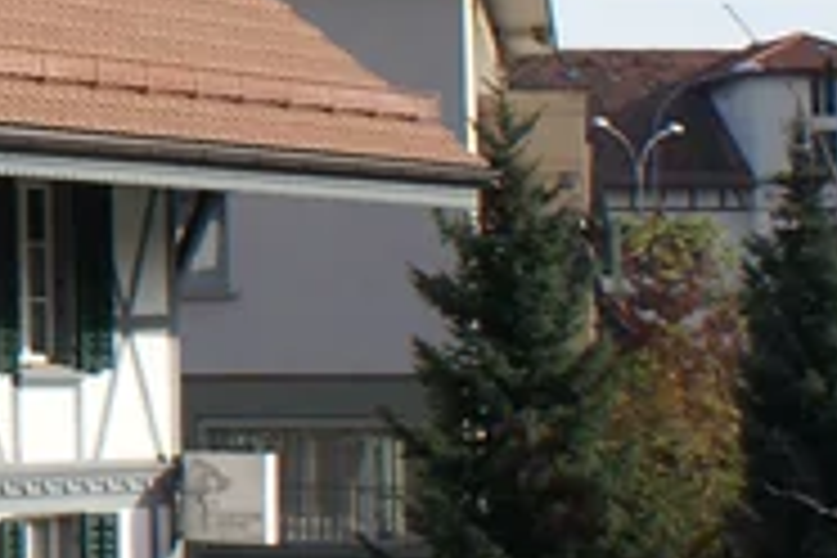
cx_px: -1341
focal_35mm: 210
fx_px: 4882
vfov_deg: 6.5
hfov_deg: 8.7
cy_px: -70
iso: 200
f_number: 10
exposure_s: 1/200
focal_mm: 26
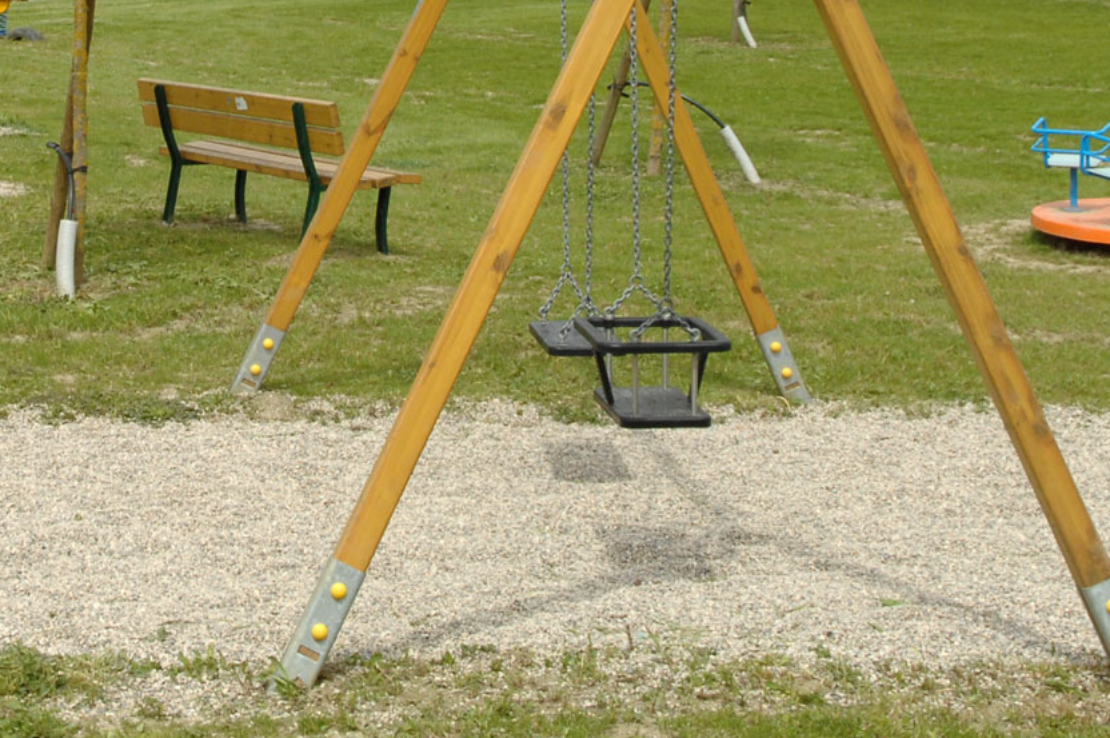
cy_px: -97
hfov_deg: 21.9
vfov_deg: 14.5
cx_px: 229
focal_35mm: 92
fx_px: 2834
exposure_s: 1/400
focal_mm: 24
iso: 250
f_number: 10
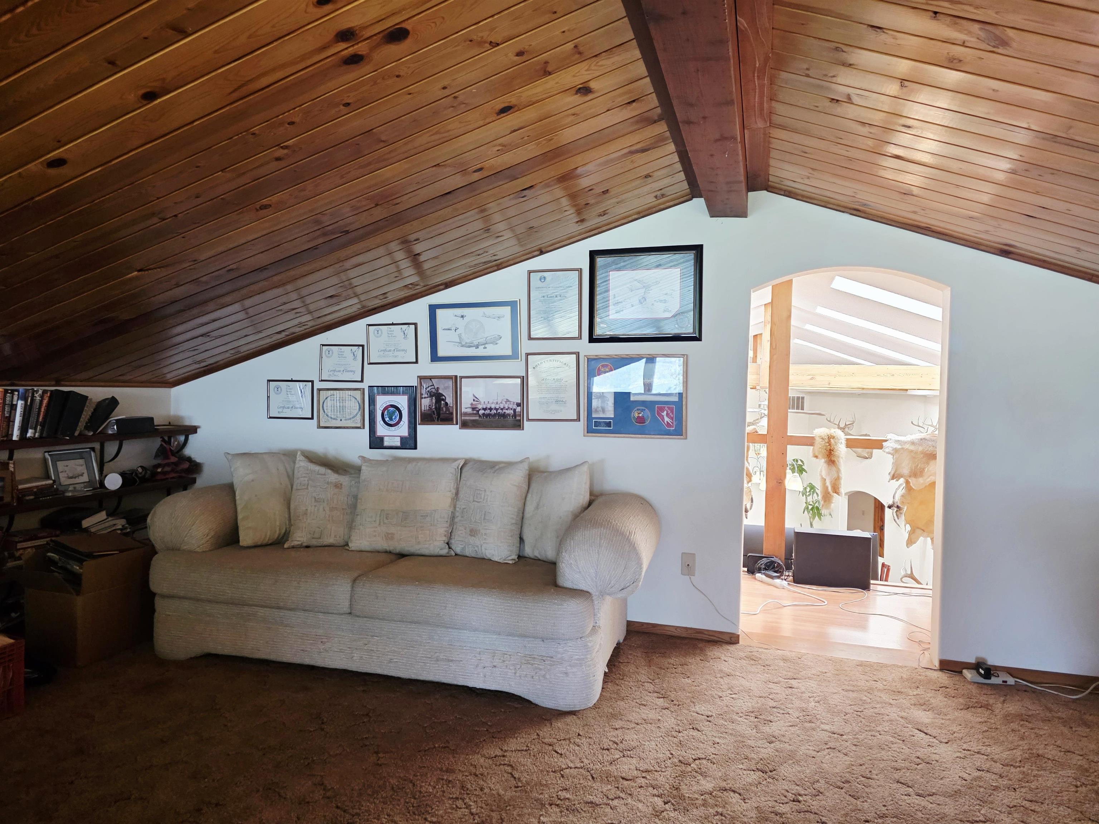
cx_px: 550
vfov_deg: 58.9
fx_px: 730
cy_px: 412
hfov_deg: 73.9
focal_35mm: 23
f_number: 1.7
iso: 640
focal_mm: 6.3
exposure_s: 1/120
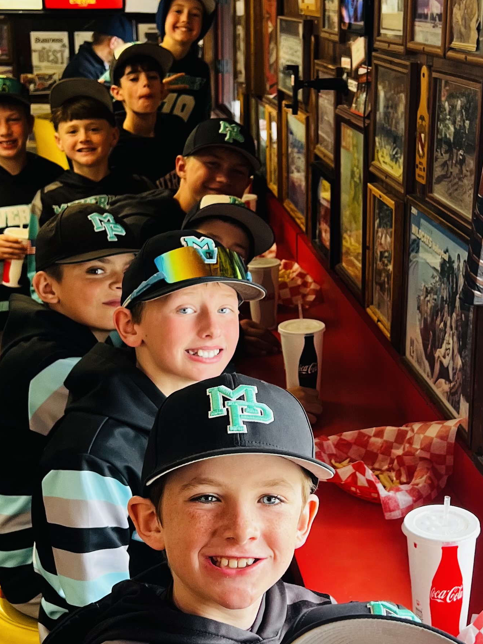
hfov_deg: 24.6
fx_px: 1098
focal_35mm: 59
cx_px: 338
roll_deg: -1.7
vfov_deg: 32.7
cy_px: 287
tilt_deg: -16.8
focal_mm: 5.7
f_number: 1.5
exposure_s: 1/121
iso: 125
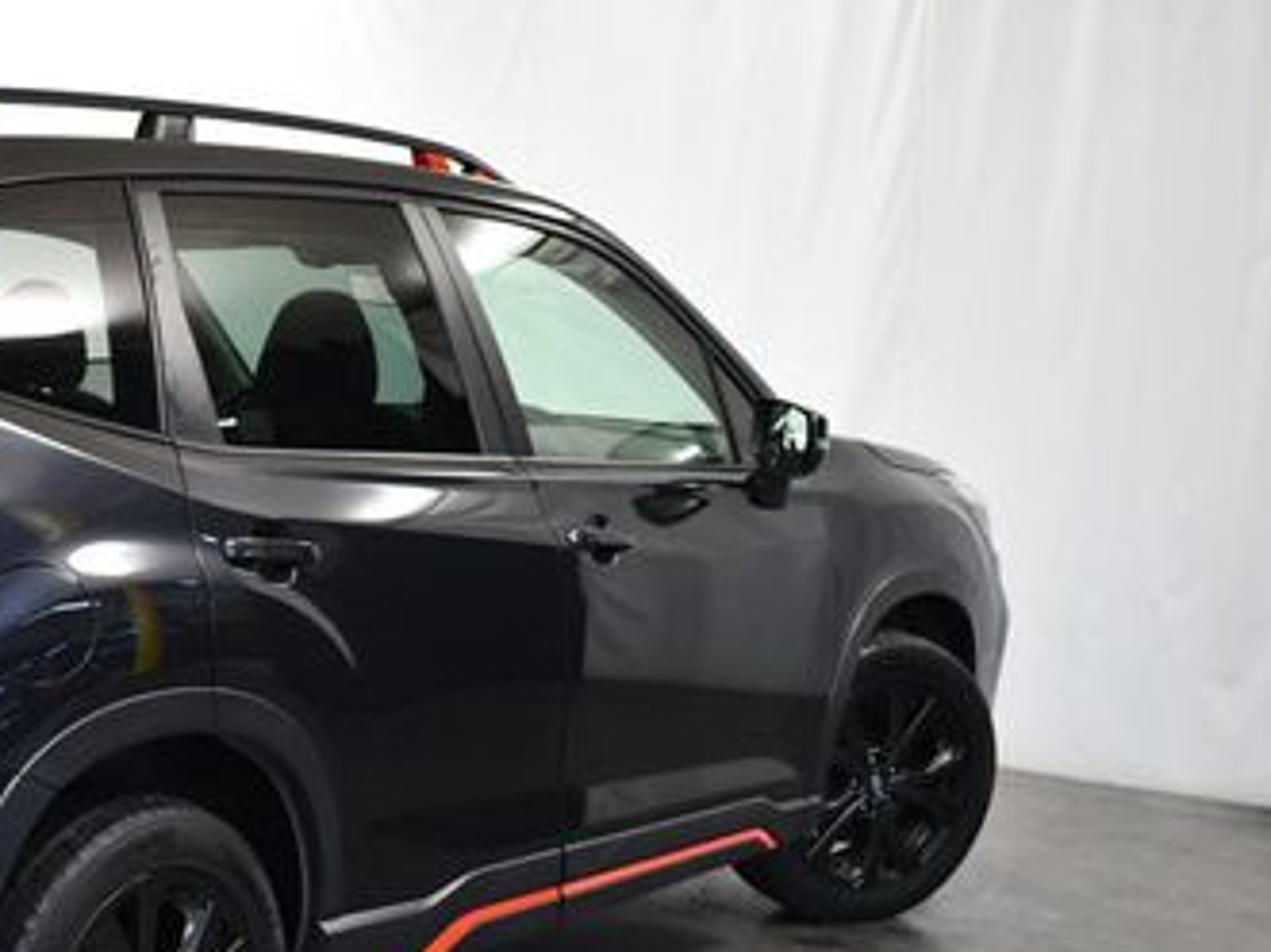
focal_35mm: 67
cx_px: 65
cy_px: 599
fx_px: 2459
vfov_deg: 21.9
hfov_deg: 27.6
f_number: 3.5
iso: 900
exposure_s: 1/125
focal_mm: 18
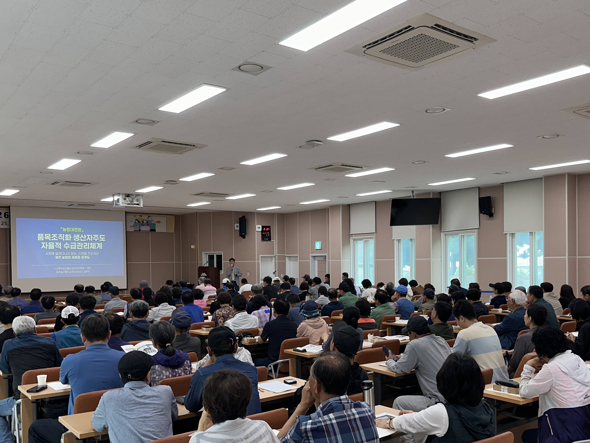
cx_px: 317
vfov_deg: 42.7
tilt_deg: -0.1
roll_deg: +0.5
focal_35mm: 33
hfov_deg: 55.3
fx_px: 562
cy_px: 270
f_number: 1.78
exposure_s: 1/120
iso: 125
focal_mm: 6.86
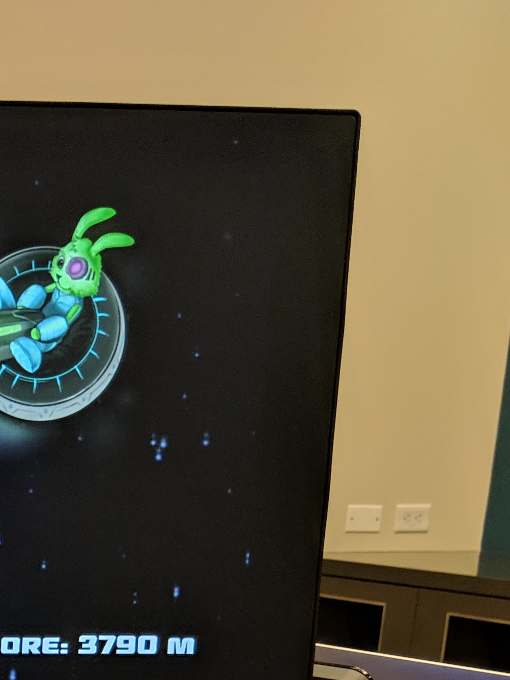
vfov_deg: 21.1
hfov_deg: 17.0
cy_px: 968
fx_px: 1591
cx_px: -177
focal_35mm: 81
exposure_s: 1/120
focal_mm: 4.44
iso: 98
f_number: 1.8
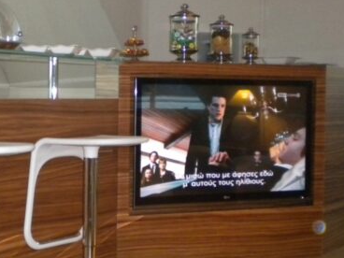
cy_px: 124
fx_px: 725
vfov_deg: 20.2
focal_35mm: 73
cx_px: 70
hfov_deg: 26.2
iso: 400
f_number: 3.1
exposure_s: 1/30
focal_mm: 6.3
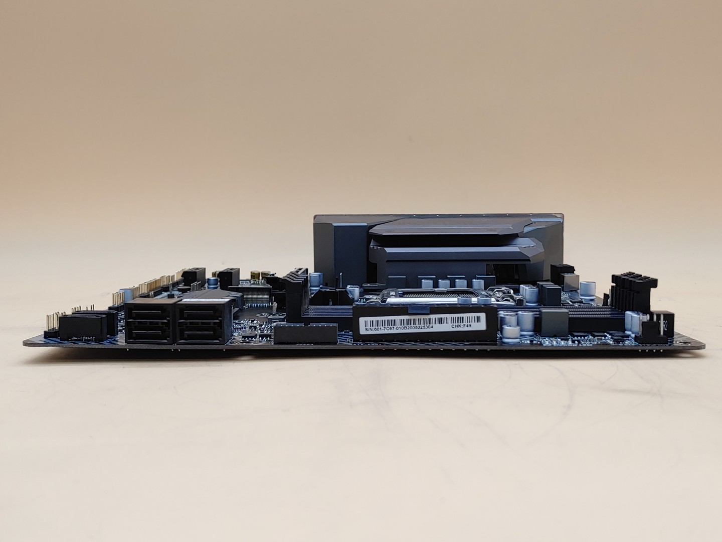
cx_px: 361
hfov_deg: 51.4
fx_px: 751
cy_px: 271
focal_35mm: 36
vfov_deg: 39.7
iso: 50
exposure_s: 1/118
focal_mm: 4.36
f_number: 1.8
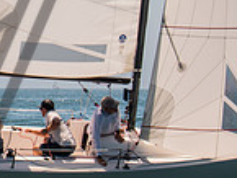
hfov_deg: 6.6
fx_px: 2021
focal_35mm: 295
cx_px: -152
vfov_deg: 5.0
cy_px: 9
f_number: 5.6
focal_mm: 50
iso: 100
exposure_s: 1/400
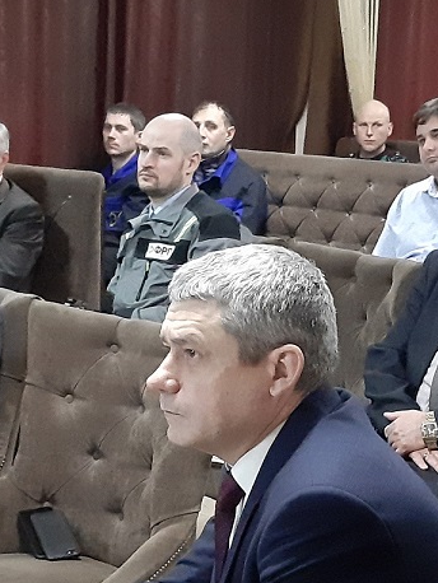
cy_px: 410
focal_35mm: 98
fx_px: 1652
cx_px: 283
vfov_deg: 19.9
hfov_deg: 15.1
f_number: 1.7
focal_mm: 3.93
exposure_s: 1/25
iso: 640
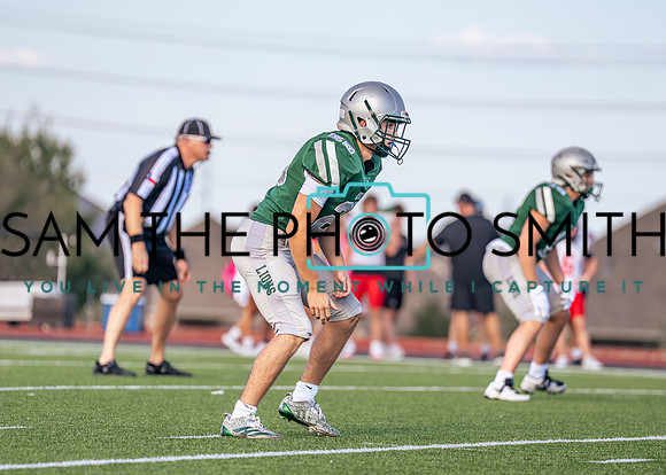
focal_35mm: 286
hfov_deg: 7.0
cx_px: 322
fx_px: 5415
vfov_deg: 5.0
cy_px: 247
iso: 125
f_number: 2.8
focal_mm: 200
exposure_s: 1/1000
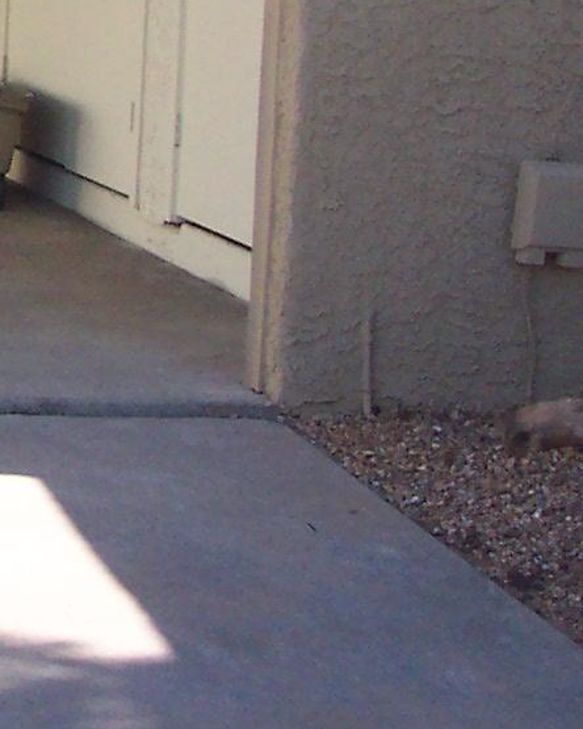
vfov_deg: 13.0
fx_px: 3127
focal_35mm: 145
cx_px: -725
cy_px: -100
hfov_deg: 9.6
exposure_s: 1/700
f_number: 2.8
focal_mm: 7.5
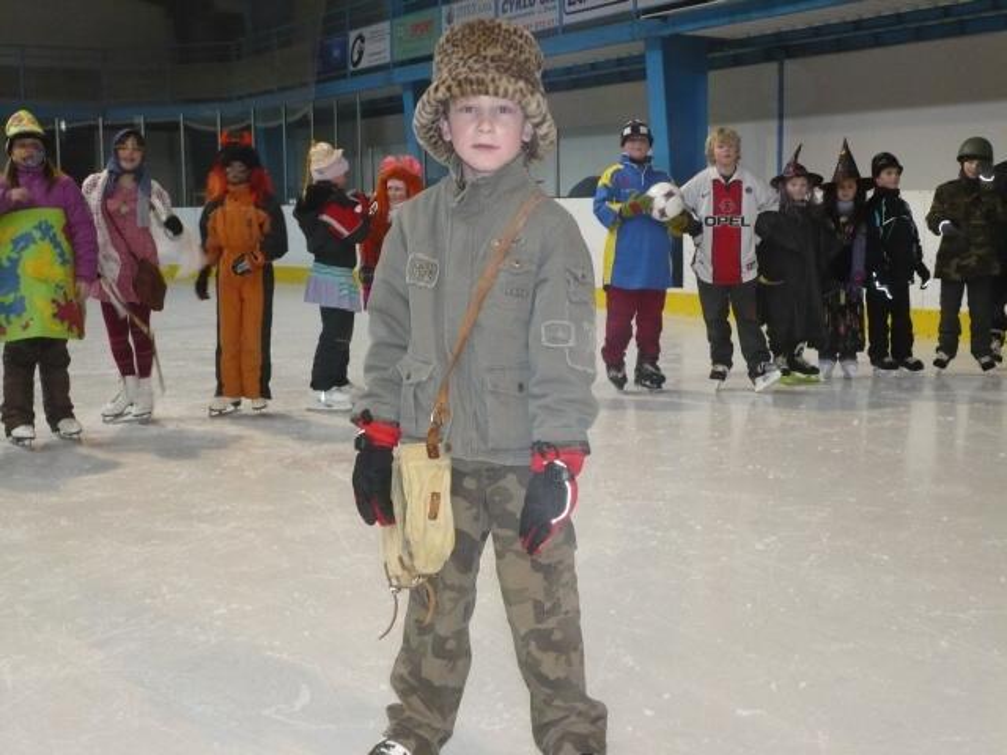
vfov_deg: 29.1
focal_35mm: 50
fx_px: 1455
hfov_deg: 38.2
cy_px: 378
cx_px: 504
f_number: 3.4
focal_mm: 8.3
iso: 400
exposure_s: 1/30
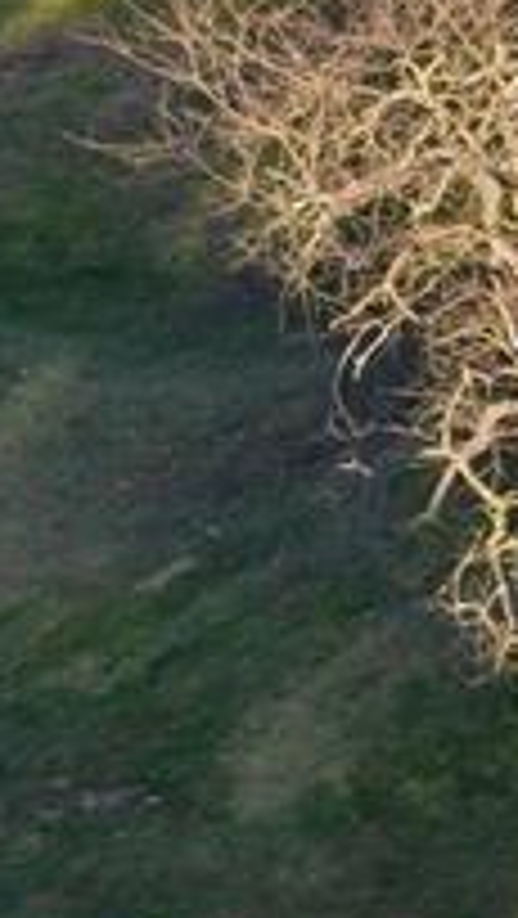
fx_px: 3584
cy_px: 713
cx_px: 1757
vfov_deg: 14.5
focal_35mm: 147
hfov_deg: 7.0
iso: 200
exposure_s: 1/240
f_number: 9
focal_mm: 10.3
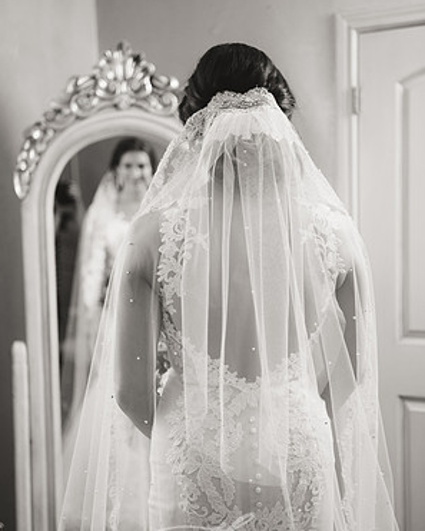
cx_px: 212
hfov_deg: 23.2
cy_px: 292
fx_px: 1037
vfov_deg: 28.7
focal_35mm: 66
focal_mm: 58
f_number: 2.8
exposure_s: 1/160
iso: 1000
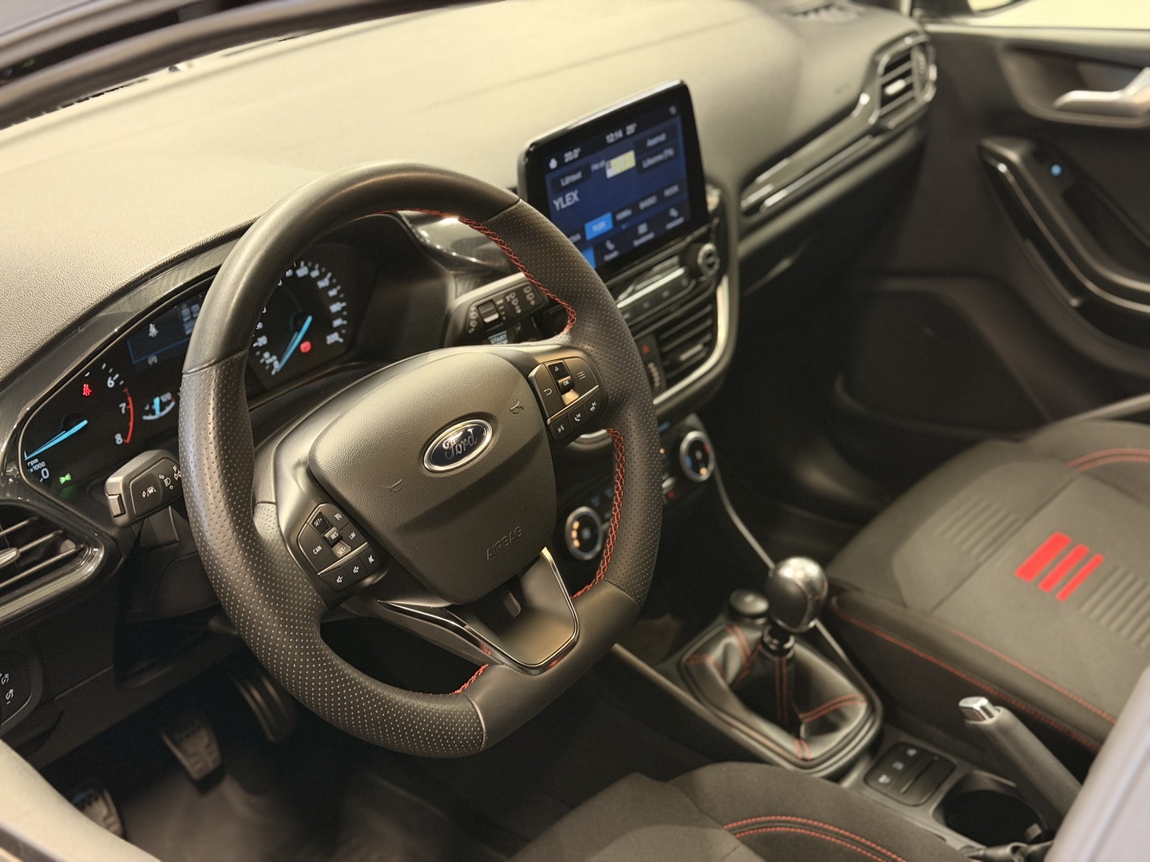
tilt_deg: -28.7
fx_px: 1595
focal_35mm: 48
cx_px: 575
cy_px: 431
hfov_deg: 39.7
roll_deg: +3.4
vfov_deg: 30.3
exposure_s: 1/34
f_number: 1.78
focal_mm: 6.76
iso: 500
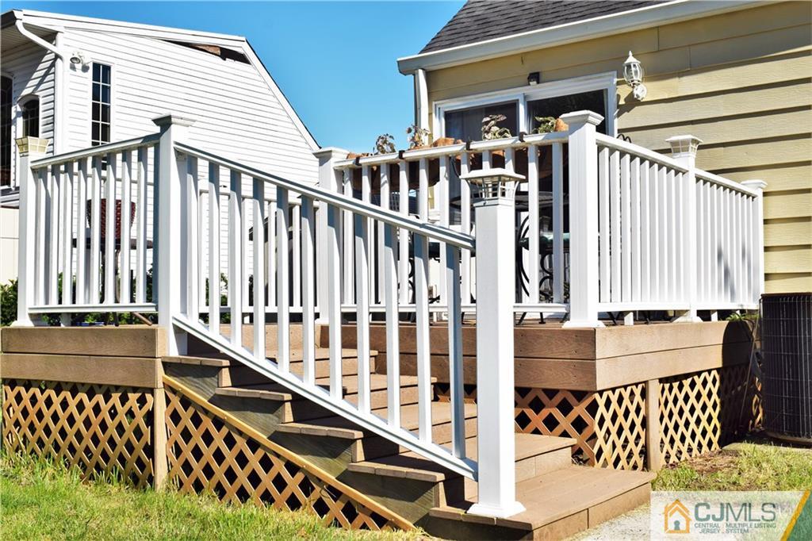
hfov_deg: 47.9
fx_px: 913
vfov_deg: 33.0
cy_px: 270
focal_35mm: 40
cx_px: 406
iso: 200
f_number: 11
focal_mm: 27
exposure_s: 1/500
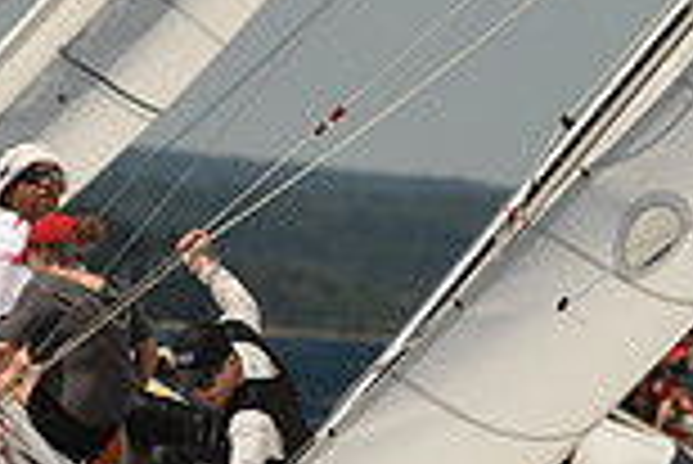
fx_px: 23950
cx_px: 454
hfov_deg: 1.7
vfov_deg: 1.1
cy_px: 489
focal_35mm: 1243
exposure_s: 1/1000
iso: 250
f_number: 7.1
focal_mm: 330
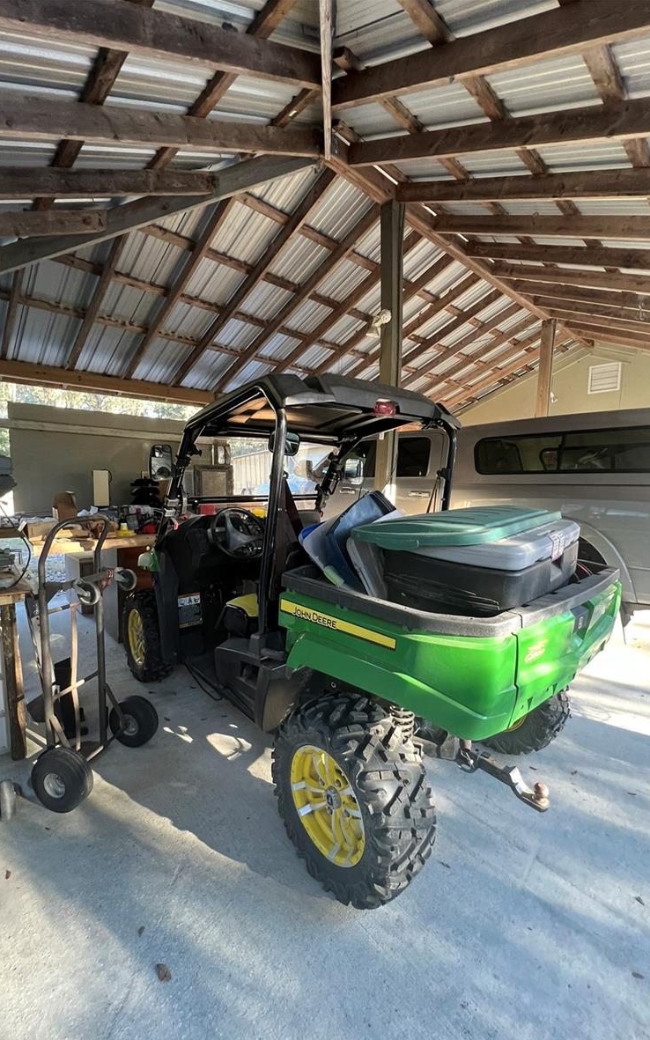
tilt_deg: -6.4
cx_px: 321
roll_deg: -1.6
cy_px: 527
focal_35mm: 14
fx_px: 397
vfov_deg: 105.3
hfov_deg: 78.6
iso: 250
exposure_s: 1/92
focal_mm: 1.57
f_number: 1.8
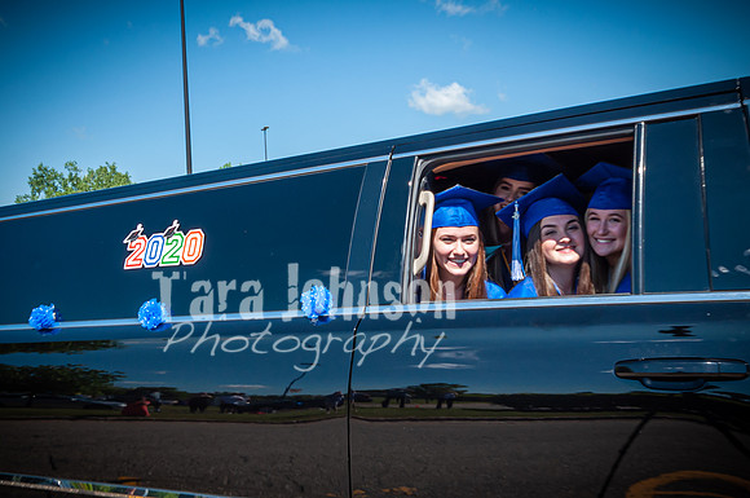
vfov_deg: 36.6
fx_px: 752
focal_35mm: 36
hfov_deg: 52.9
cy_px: 260
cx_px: 329
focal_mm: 16
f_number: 8
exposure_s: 1/250
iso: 200
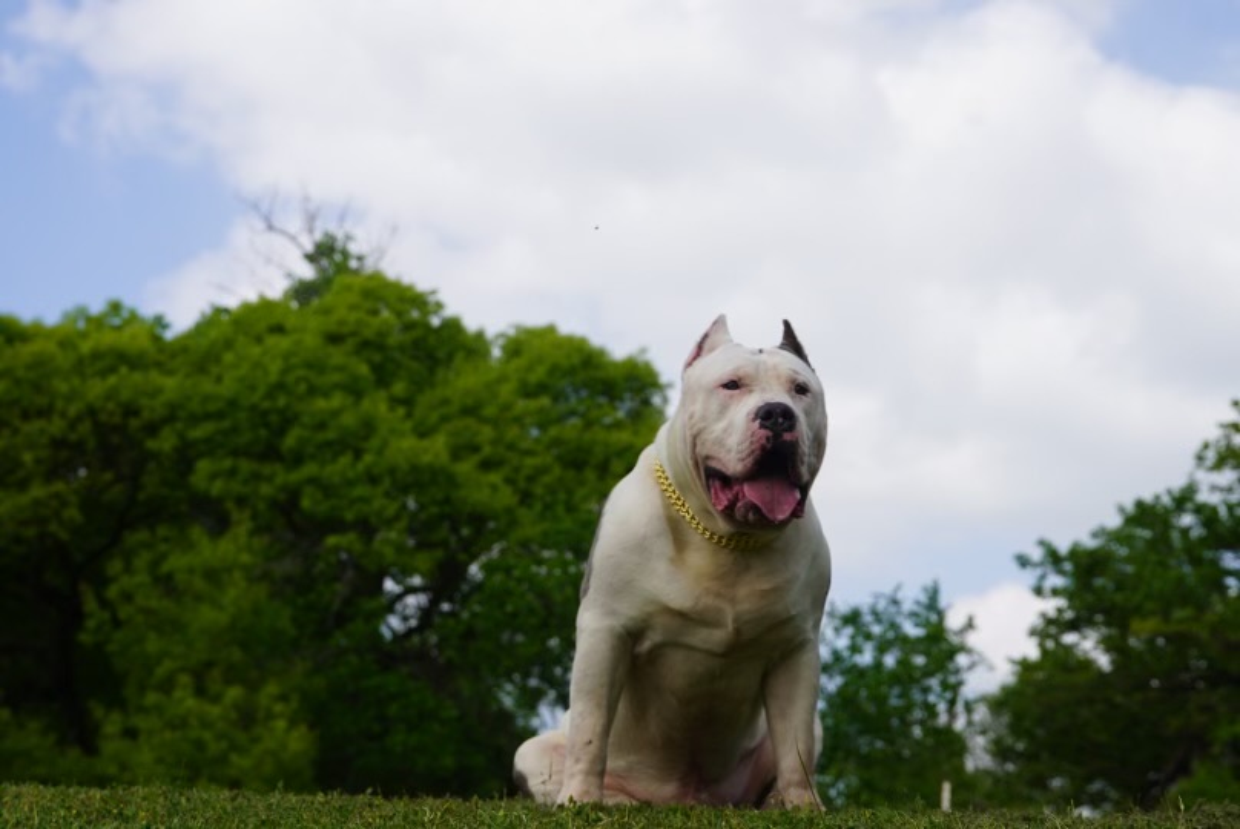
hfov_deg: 30.1
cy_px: 414
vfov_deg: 20.3
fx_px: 2309
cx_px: 620
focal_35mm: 67
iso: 100
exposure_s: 1/640
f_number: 5
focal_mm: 45
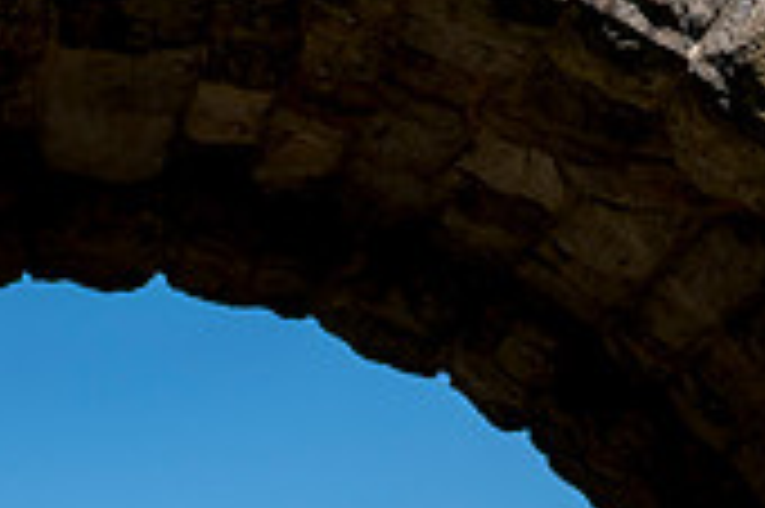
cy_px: 579
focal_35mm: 263
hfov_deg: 7.8
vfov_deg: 5.2
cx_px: 376
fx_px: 5583
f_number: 2.8
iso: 250
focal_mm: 70
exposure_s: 1/8000
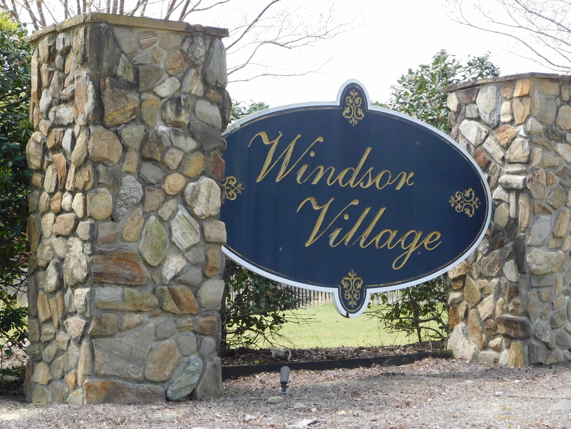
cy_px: 199
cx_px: 319
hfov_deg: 25.6
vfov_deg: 19.4
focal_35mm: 76
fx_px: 1254
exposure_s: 1/250
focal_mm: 11.7
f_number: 4.2
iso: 125
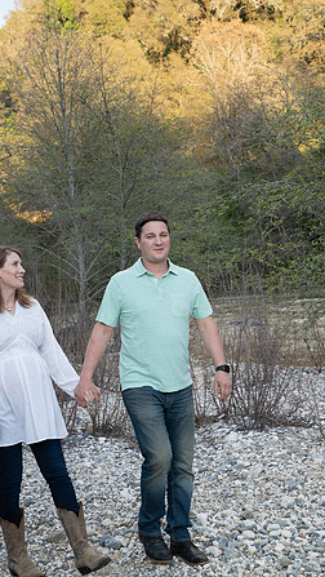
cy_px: 288
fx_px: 902
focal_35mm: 59
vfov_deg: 35.4
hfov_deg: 20.4
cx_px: 175
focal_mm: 56
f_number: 8
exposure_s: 1/125
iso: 500
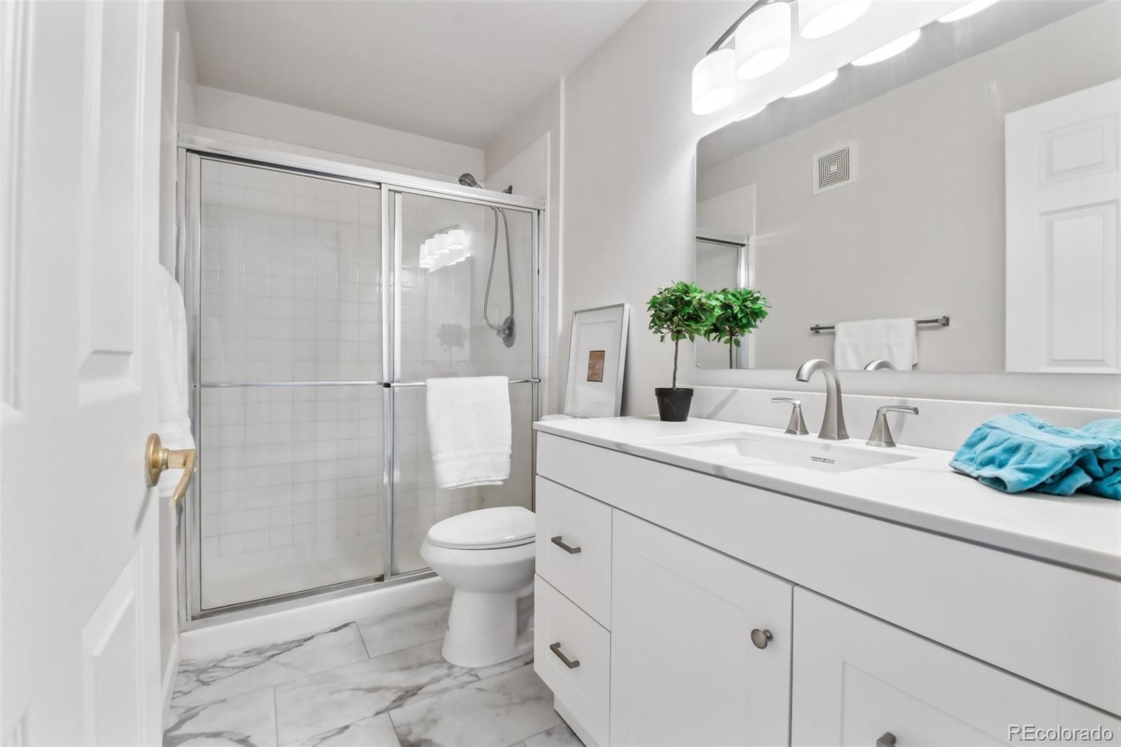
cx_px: 560
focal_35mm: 15
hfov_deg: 100.4
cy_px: 374
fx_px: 467
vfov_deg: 77.3
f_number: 11
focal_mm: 10
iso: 400
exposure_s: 1/6
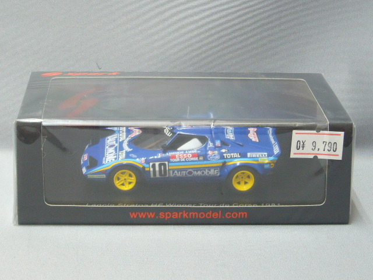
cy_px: 140
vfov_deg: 17.2
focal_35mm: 86
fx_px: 927
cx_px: 186
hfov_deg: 22.8
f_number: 3.8
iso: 125
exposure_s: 1/13
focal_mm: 10.4
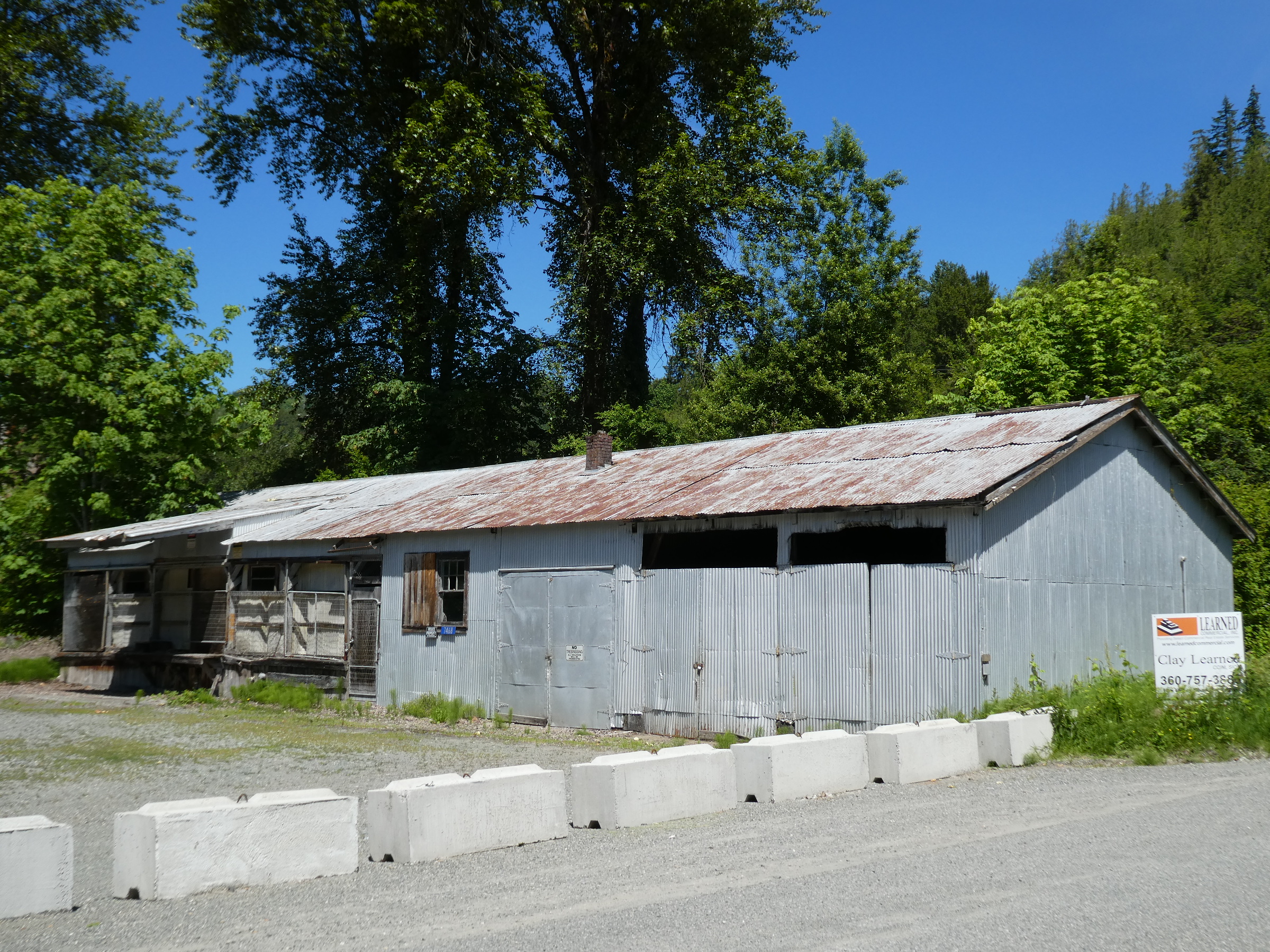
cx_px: 635
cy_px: 476
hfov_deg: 46.8
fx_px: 1468
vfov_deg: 36.0
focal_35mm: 40
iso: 80
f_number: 3.8
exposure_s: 1/640
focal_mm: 7.2
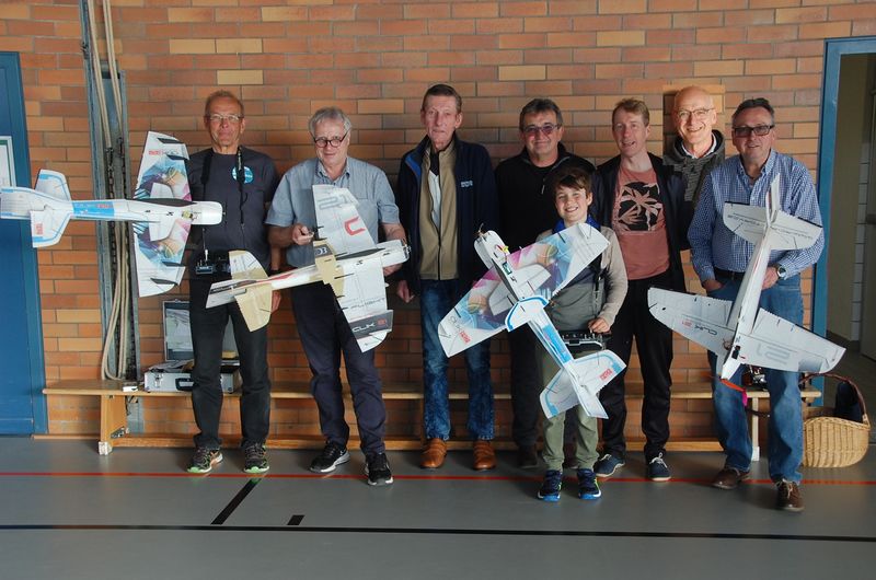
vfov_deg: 29.7
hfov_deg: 43.7
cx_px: 438
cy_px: 290
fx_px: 1093
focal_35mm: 45
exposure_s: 1/125
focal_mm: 30
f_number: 5.6
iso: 400
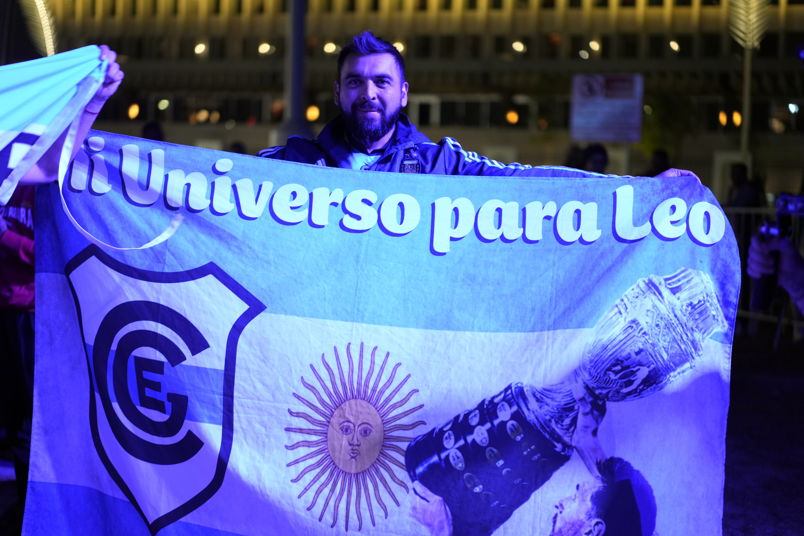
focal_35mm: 55
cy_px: 268
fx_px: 1228
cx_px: 402
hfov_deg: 36.2
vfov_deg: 24.6
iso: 1250
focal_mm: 55
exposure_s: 1/250
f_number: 1.8
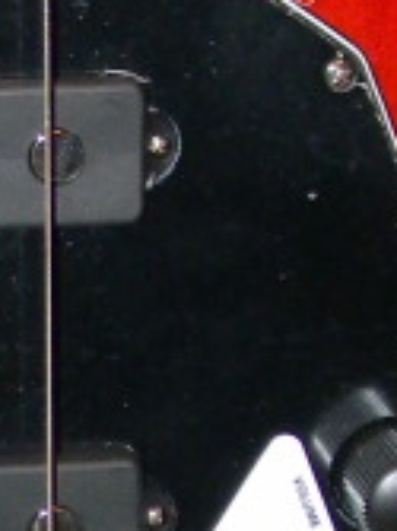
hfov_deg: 6.7
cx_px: -44
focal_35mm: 221
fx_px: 3384
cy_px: 29
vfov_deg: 8.9
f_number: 3.7
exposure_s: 1/30
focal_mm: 6.4
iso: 200
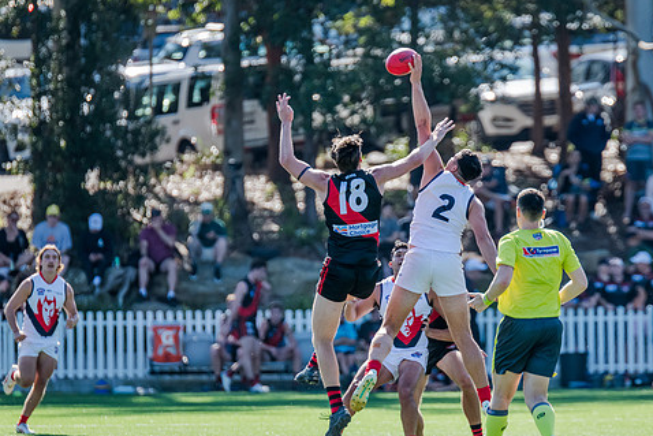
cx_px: 377
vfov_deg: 2.7
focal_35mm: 516
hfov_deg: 4.0
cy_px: 262
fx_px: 9362
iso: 800
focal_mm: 420
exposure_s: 1/1600
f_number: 5.6
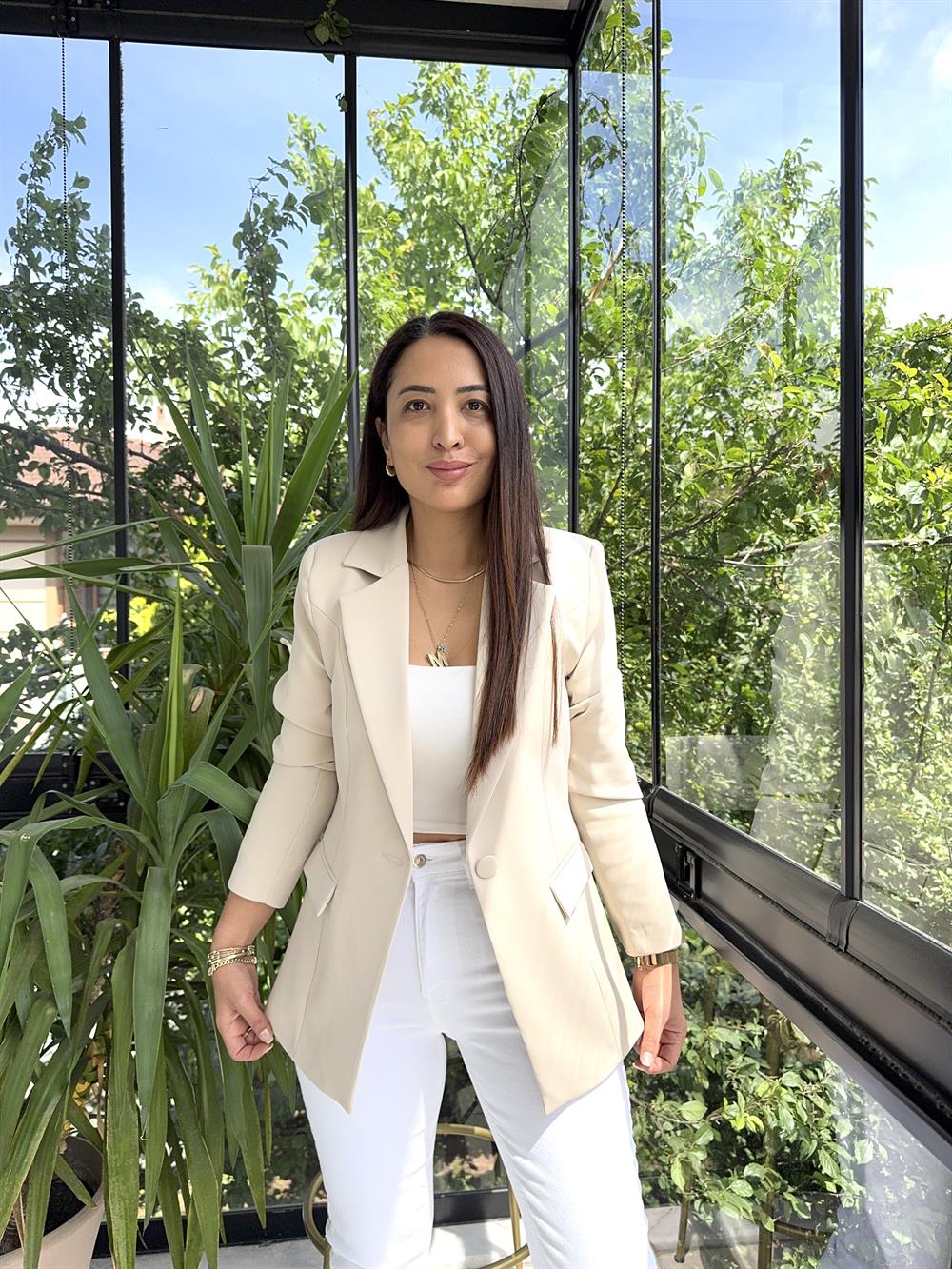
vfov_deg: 71.6
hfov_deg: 56.8
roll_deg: +0.2
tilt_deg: -1.2
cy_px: 634
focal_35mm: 24
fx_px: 880
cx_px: 476
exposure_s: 1/651
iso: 80
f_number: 1.78
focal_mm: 6.76
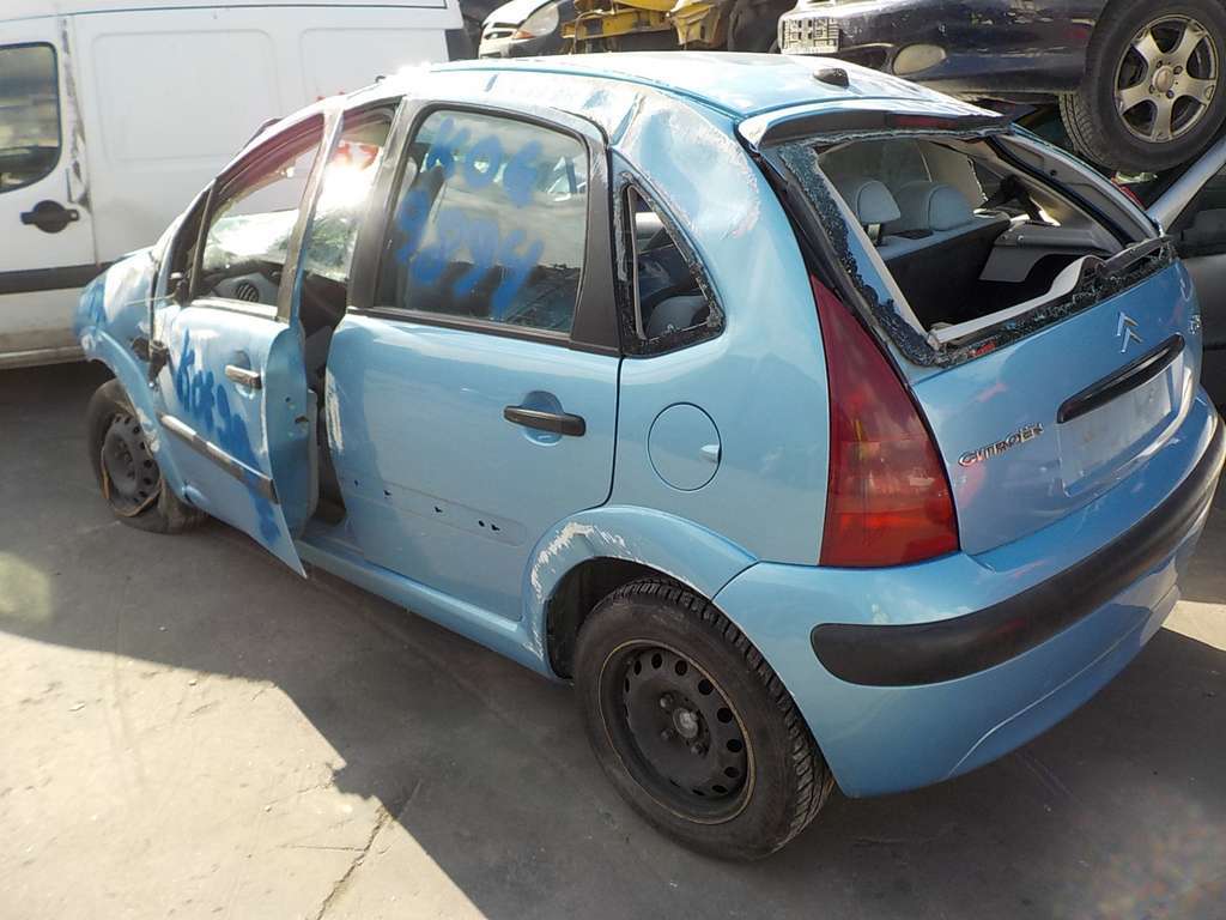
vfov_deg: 46.8
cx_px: 613
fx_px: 1063
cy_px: 460
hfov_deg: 60.0
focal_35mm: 30
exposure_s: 1/500
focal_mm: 4.1
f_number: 3.3
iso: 125
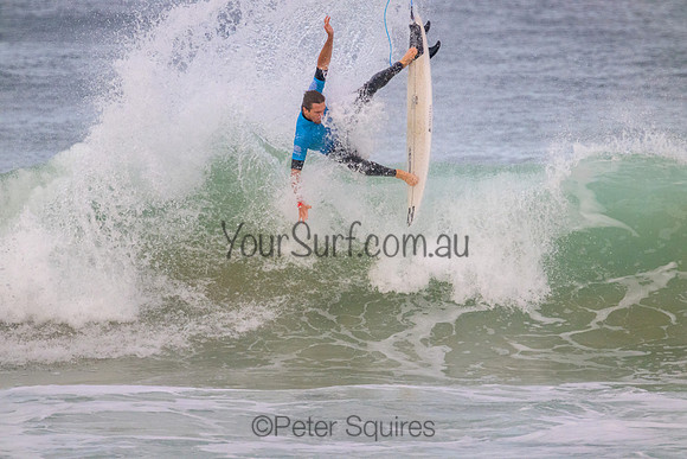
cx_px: 344
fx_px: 15270
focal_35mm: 800
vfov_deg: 1.7
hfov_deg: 2.6
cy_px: 230
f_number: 11
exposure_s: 1/2000
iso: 3600
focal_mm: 800
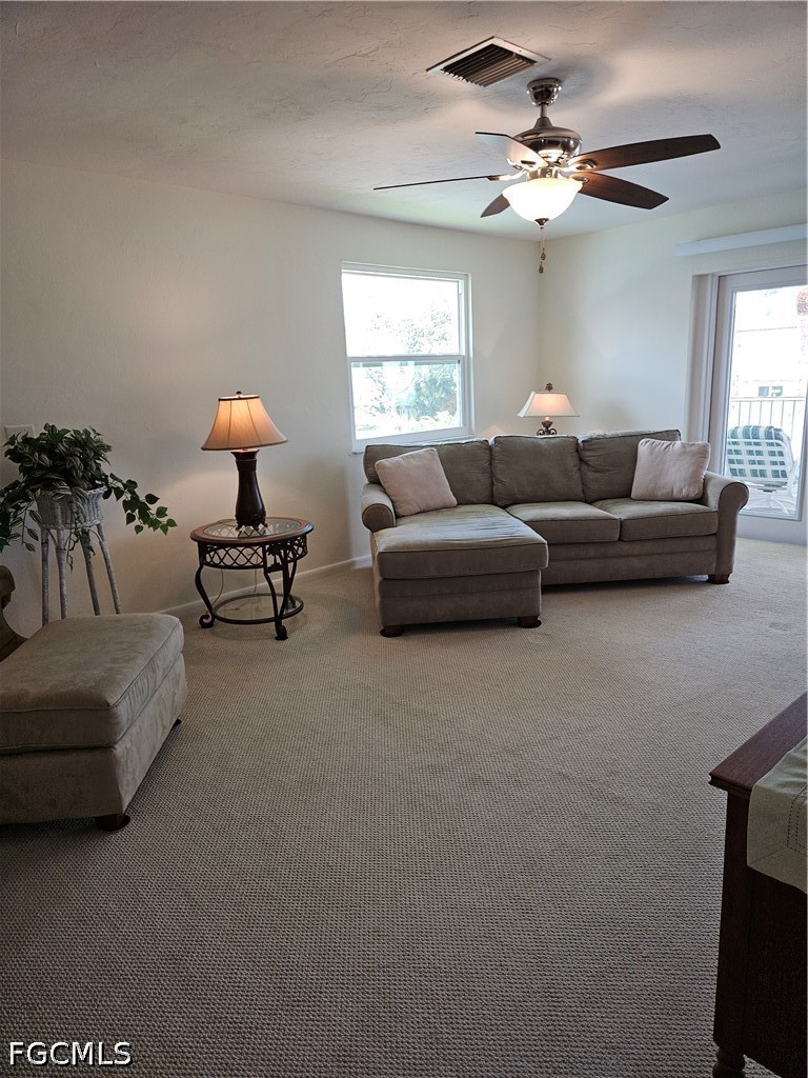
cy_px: 539
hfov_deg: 58.9
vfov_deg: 73.9
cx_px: 404
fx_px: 716
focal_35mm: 23
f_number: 1.8
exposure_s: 1/60
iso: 50
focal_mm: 5.4
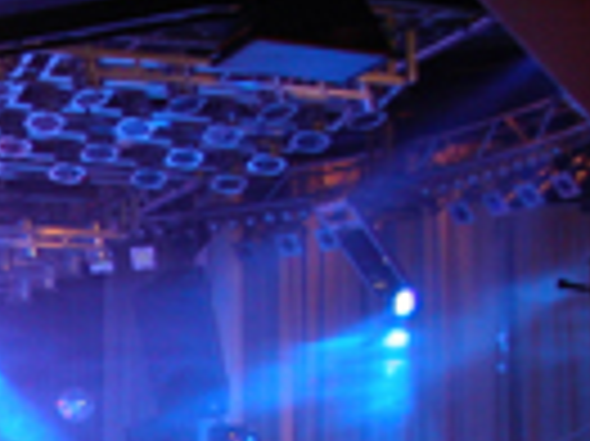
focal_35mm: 117
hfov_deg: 15.5
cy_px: 670
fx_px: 1992
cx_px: -309
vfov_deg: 12.0
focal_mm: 7.8
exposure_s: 1
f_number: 2.8
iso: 200
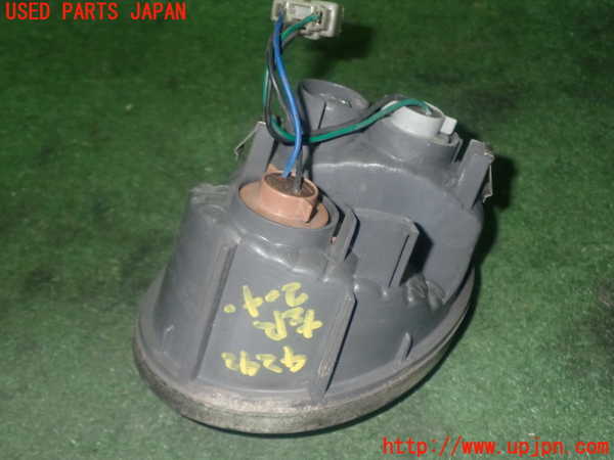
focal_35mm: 41
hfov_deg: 45.8
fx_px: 727
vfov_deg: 35.1
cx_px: 307
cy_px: 230
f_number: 8
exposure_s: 1/40
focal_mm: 7.31
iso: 800
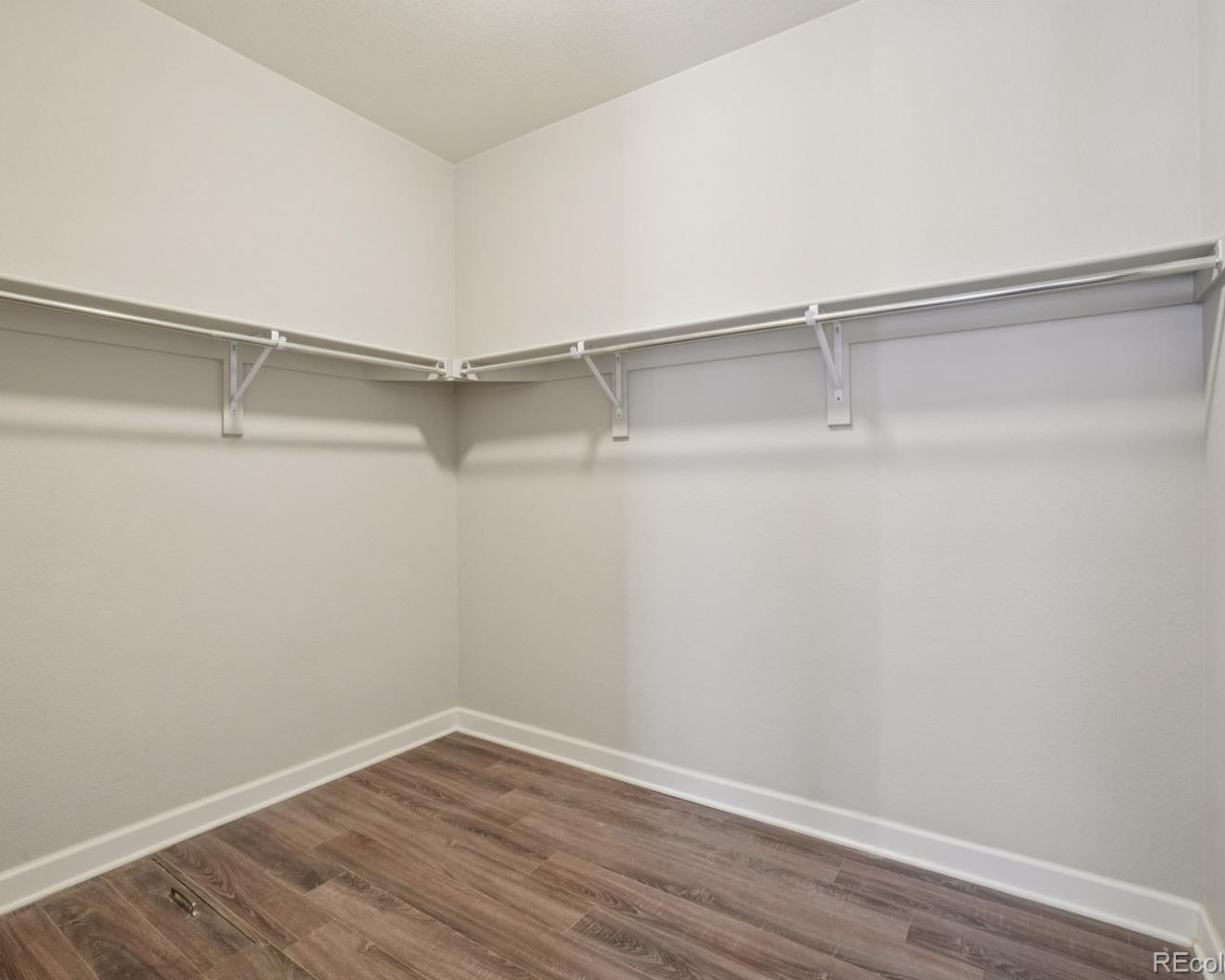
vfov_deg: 77.0
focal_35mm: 17
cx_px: 563
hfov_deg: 89.5
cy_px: 489
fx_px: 616
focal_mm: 10
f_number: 9
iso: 400
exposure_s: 1/4
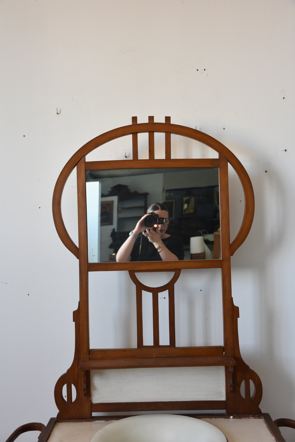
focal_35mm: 39
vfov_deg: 49.6
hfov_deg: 34.2
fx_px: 479
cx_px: 148
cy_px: 221
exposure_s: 1/80
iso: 800
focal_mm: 26
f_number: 4.5
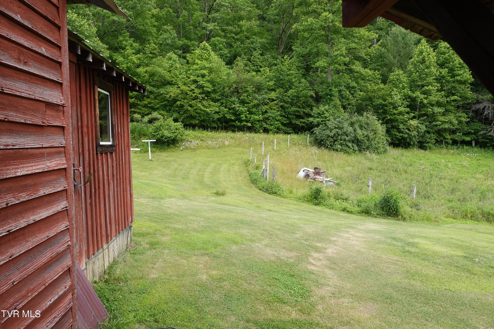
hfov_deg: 73.7
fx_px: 329
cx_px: 247
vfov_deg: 53.1
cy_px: 164
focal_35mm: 24
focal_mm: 9.4
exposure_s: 1/200
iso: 125
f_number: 4
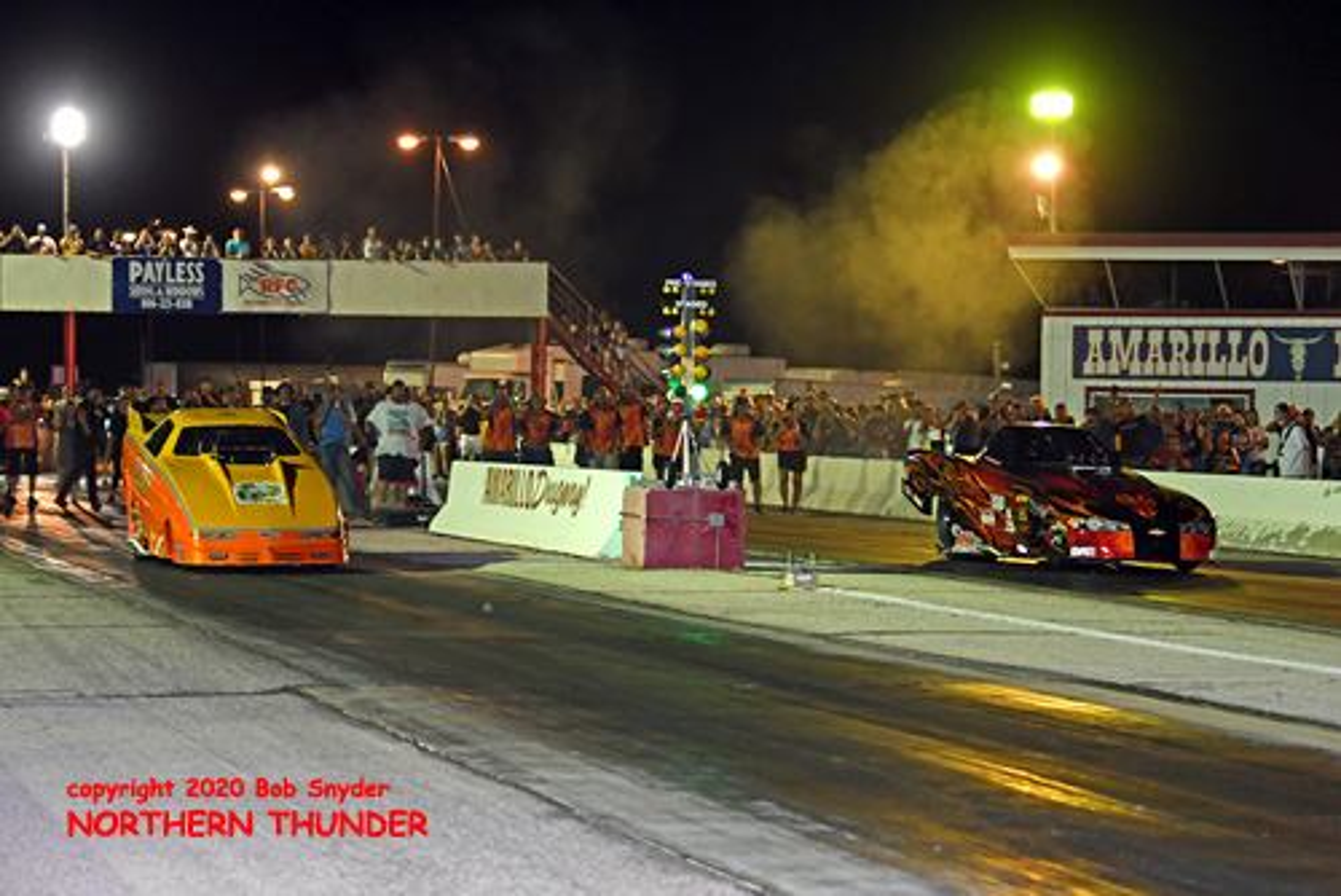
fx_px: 3913
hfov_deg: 19.4
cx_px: 670
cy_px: 448
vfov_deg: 13.1
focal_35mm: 105
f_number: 2.8
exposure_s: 1/250
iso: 640
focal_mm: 70
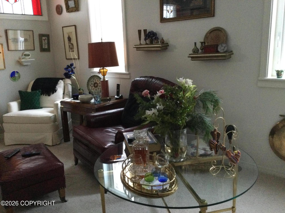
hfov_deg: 58.4
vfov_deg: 45.4
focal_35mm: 31
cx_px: 142
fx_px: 255
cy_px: 106
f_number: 2.4
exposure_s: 1/15
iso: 320
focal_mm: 3.3
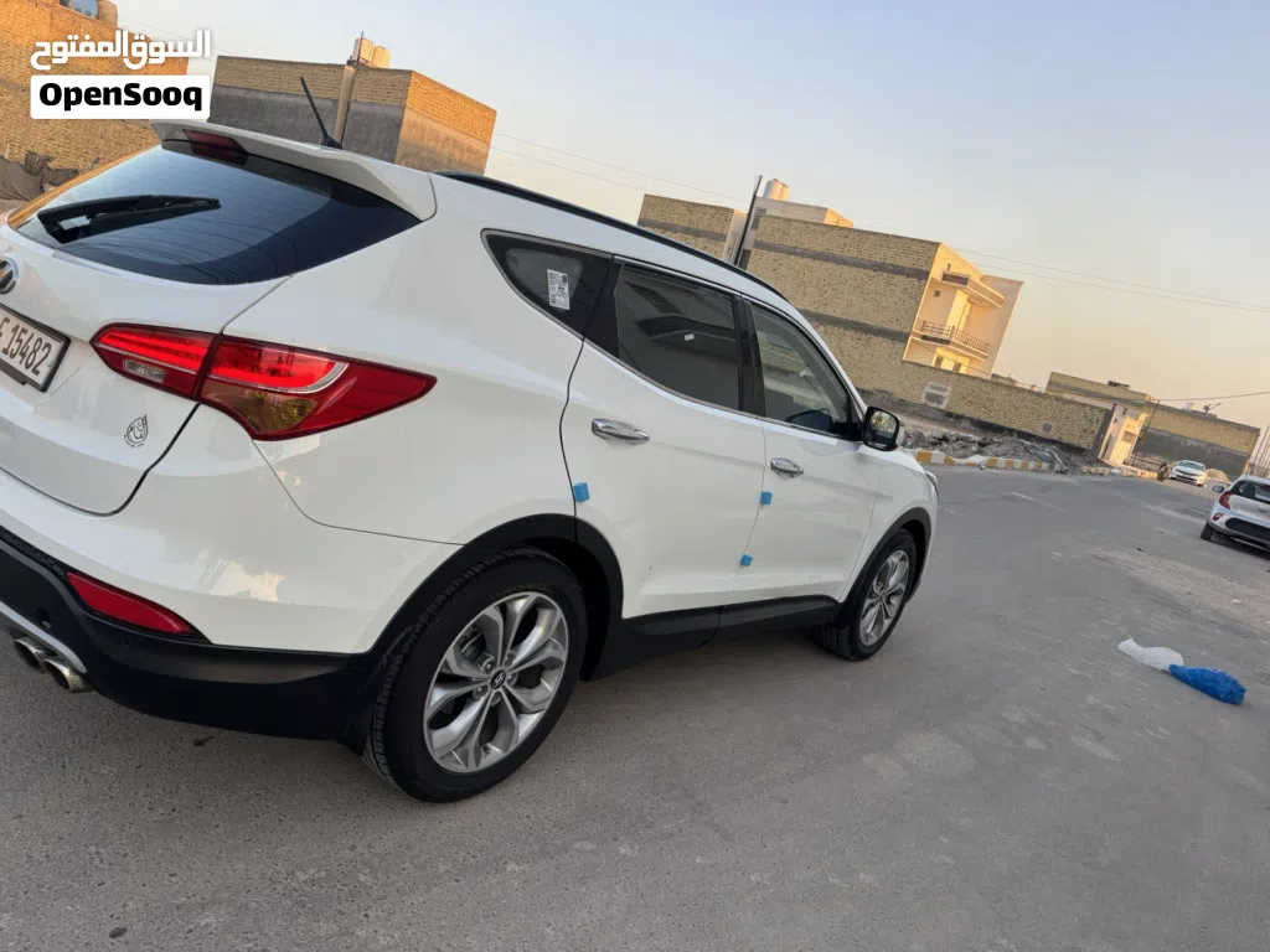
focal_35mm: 24
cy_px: 476
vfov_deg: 56.8
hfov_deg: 71.6
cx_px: 635
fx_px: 881
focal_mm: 6.76
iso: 125
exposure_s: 1/658
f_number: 1.78
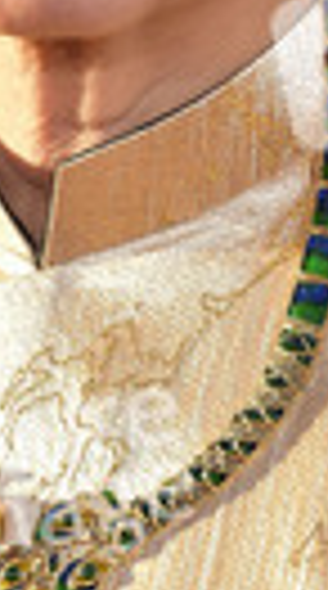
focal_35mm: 578
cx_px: 97
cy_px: -180
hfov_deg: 2.1
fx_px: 9001
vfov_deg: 3.7
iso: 1250
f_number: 6.3
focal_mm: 180
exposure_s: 1/1250
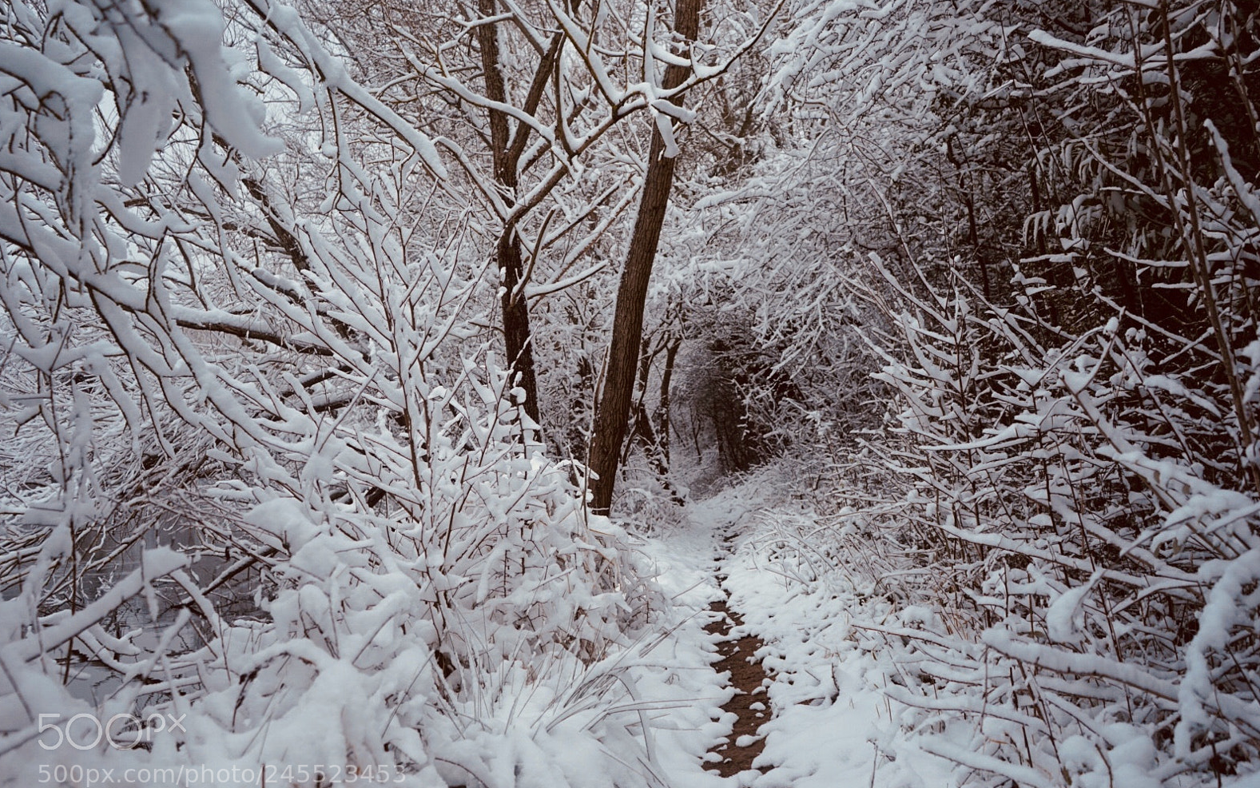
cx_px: 627
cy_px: 410
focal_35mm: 30
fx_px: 1030
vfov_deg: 41.8
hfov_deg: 62.9
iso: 400
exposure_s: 1/500
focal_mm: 29
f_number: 3.5
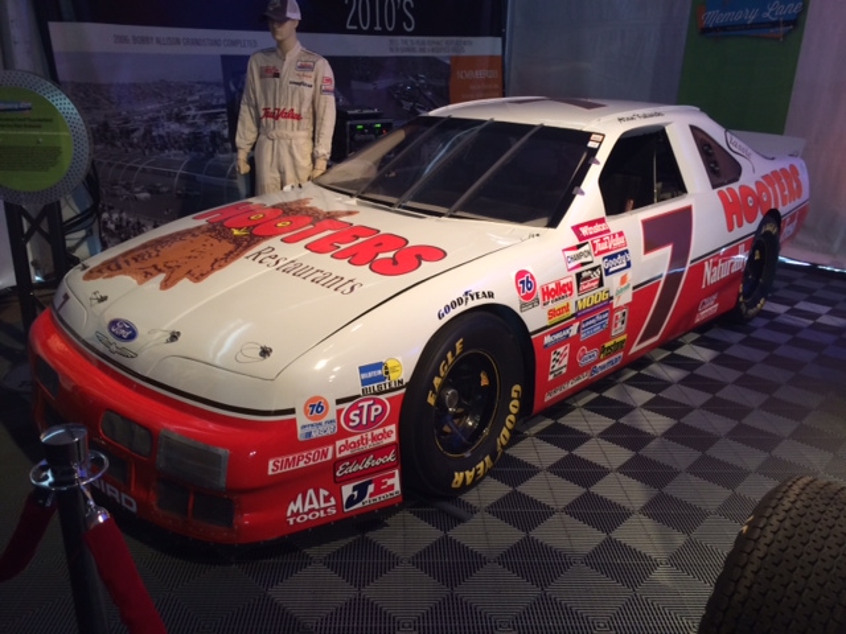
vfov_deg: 46.8
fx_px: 733
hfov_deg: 60.0
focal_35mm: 30
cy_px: 317
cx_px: 423
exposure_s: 1/30
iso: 100
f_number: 2.2
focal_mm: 4.12
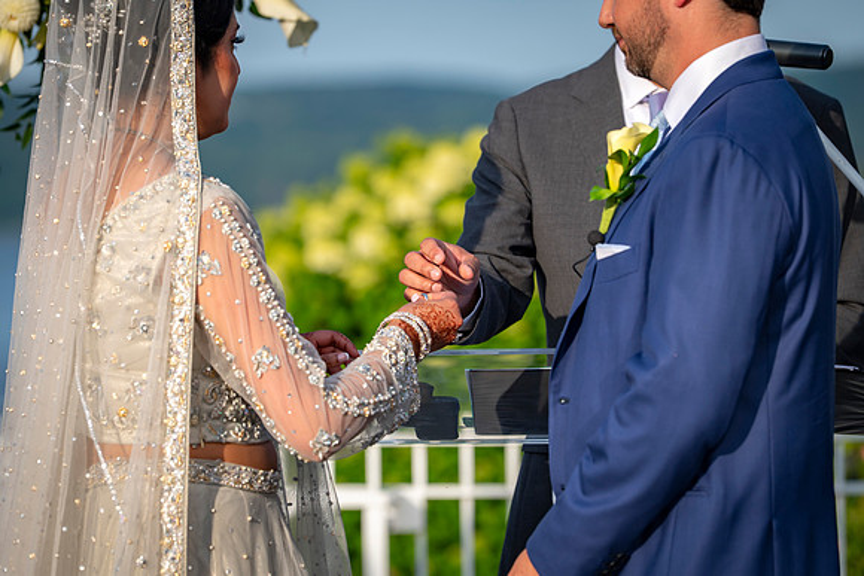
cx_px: 429
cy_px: 287
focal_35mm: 218
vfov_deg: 6.3
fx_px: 5229
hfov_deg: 9.4
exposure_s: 1/1000
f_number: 4.5
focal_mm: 200
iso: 160
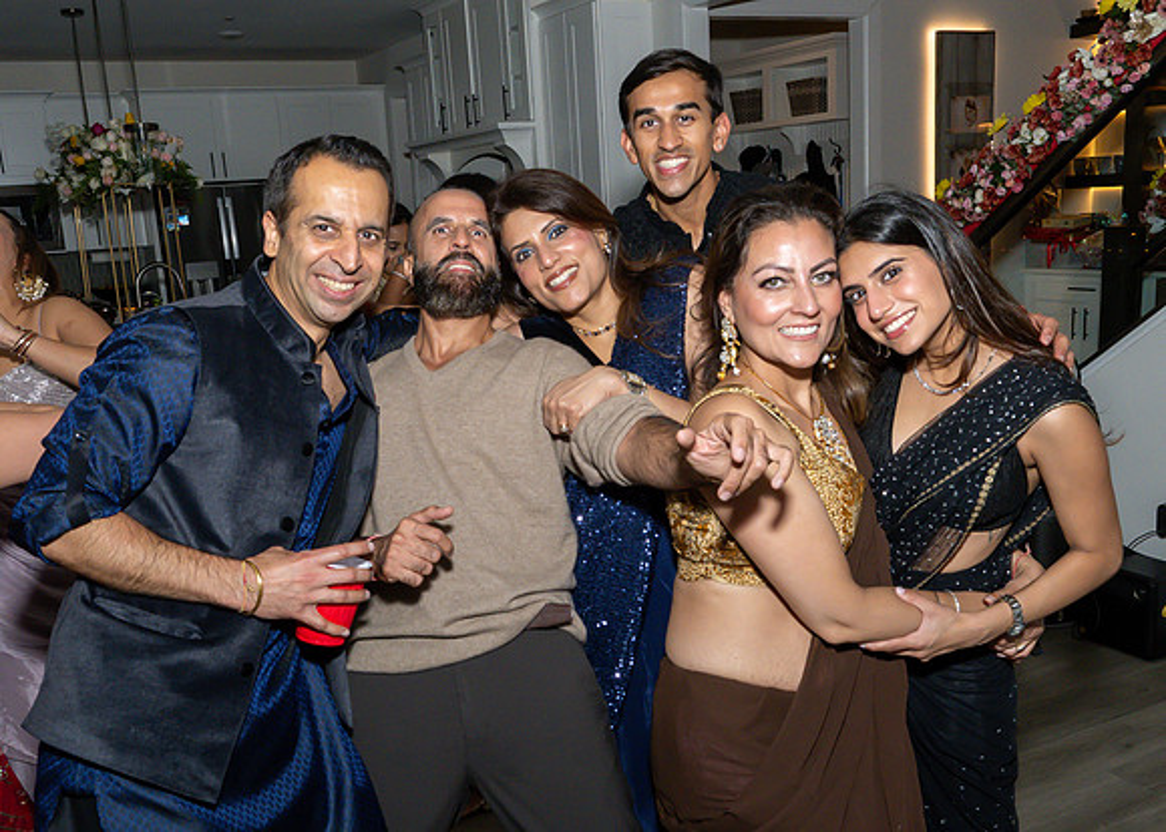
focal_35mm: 33
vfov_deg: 41.4
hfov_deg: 55.8
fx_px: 1100
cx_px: 561
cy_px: 459
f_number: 8
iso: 640
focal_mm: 17
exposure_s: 1/250
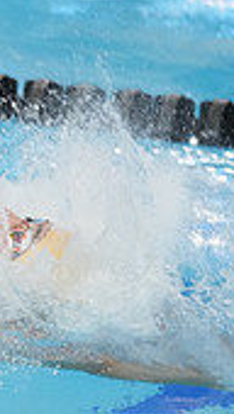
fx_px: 3266
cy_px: 11
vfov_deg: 7.2
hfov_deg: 4.0
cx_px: -444
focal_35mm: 297
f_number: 2.8
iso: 5000
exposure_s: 1/2000
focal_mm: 83
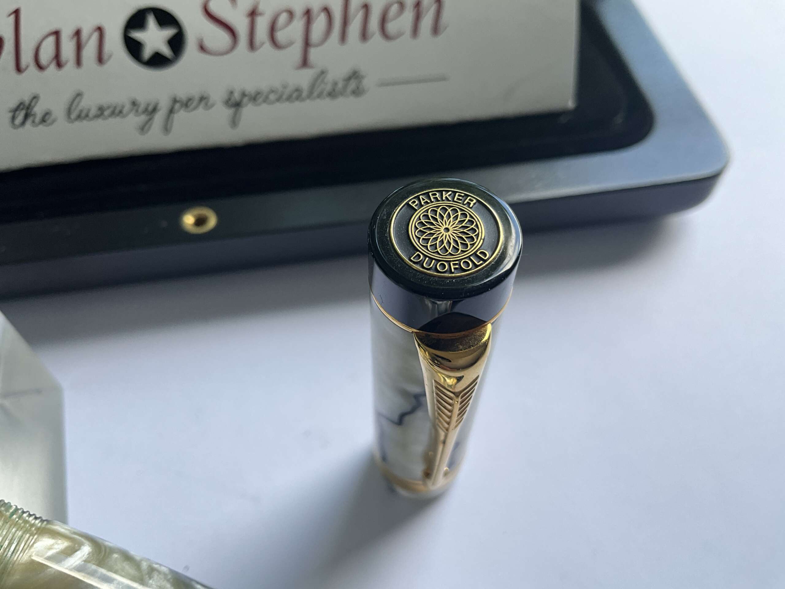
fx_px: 658
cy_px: 294
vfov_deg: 48.2
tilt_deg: -56.6
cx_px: 392
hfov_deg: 61.7
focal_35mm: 29
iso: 32
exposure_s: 1/122
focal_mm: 3
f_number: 1.8
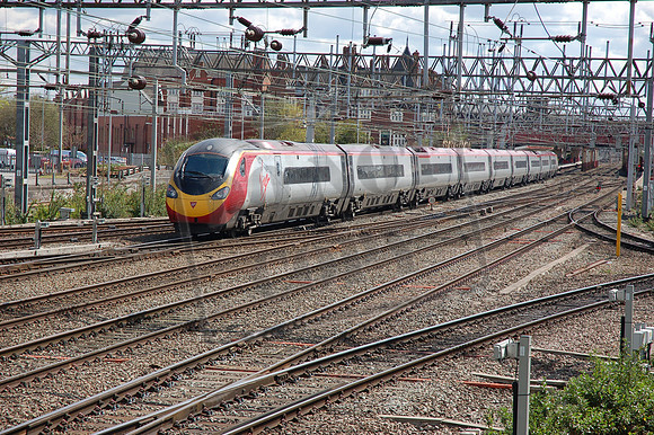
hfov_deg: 19.5
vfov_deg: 13.0
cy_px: 218
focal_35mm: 105
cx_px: 327
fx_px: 1906
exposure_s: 1/500
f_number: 5.6
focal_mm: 70
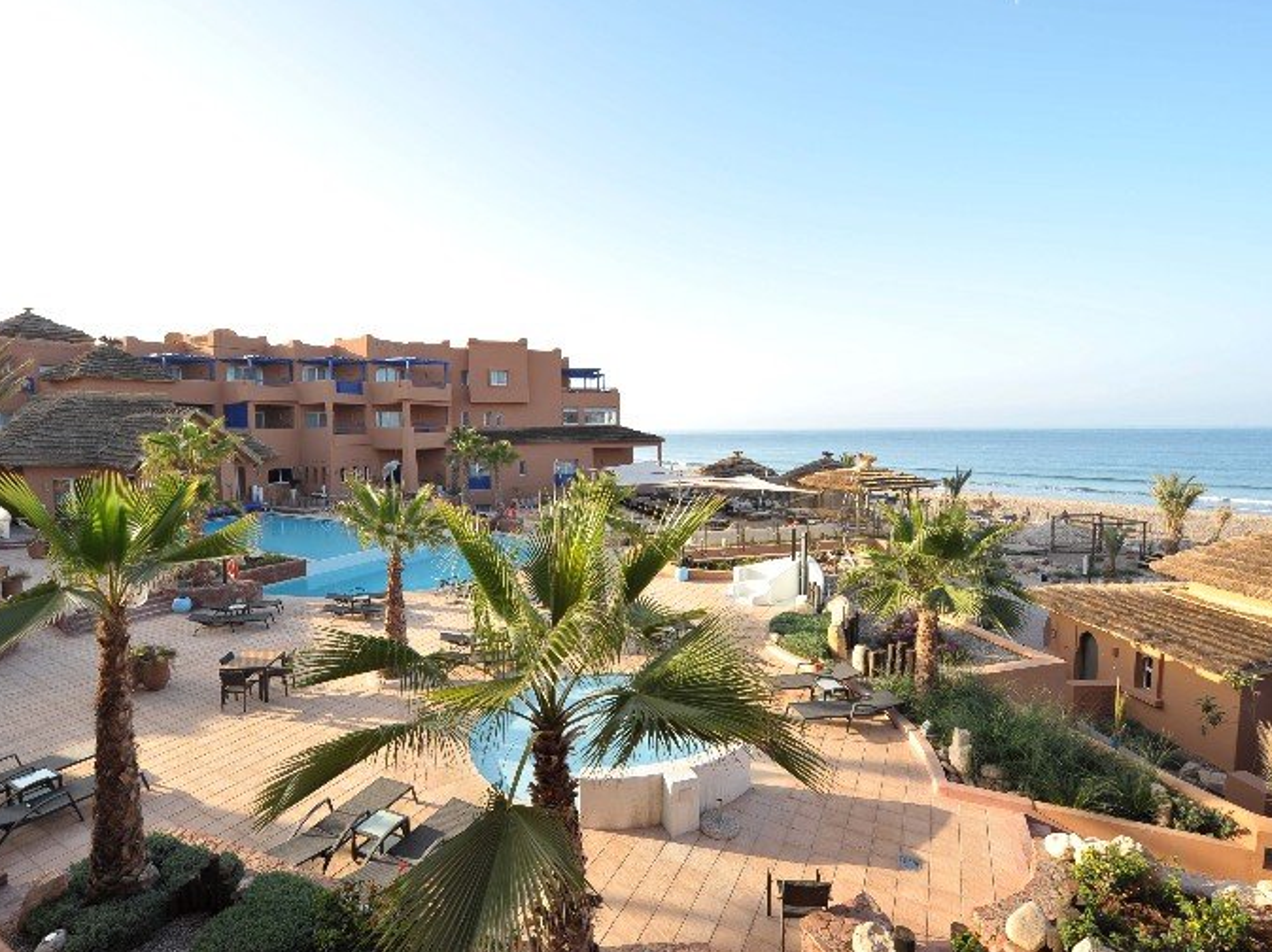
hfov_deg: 94.4
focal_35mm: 16
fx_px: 588
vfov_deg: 78.0
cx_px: 595
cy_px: 463
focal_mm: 14
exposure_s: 1/160
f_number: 6.3
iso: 200
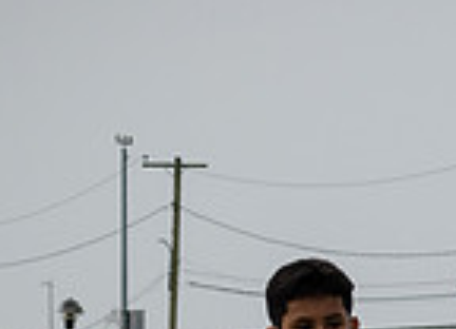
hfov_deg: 8.2
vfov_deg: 5.8
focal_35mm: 245
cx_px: 184
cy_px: 568
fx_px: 3185
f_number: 4
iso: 250
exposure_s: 1/3200
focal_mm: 44
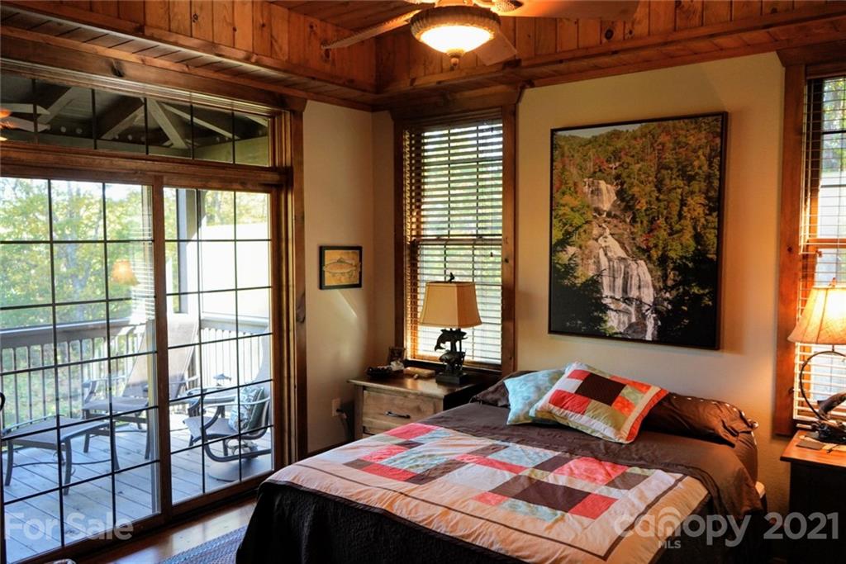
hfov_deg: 65.5
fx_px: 658
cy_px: 282
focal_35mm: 28
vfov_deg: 46.4
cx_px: 423
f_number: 3.5
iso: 2500
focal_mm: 28
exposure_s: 1/160
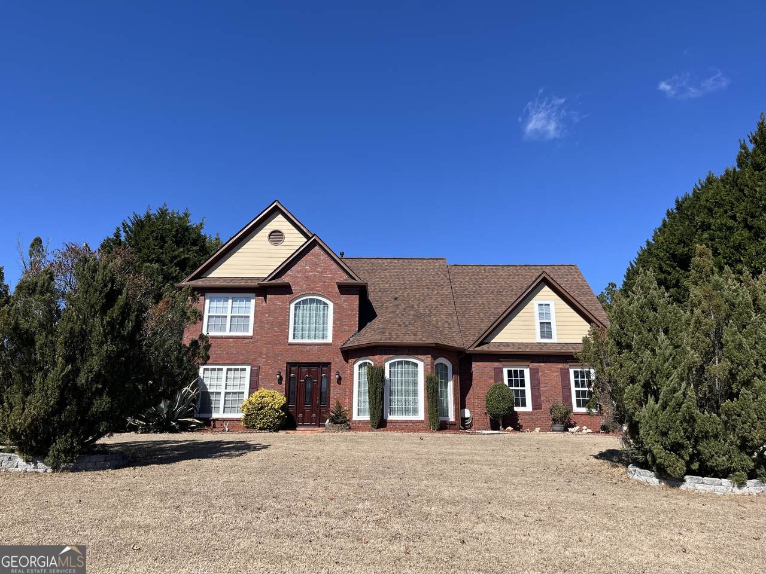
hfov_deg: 67.3
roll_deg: +2.9
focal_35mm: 26
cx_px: 383
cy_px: 287
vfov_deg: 53.1
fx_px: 575
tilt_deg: +14.9
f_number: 1.6
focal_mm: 5.1
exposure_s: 1/3623
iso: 50
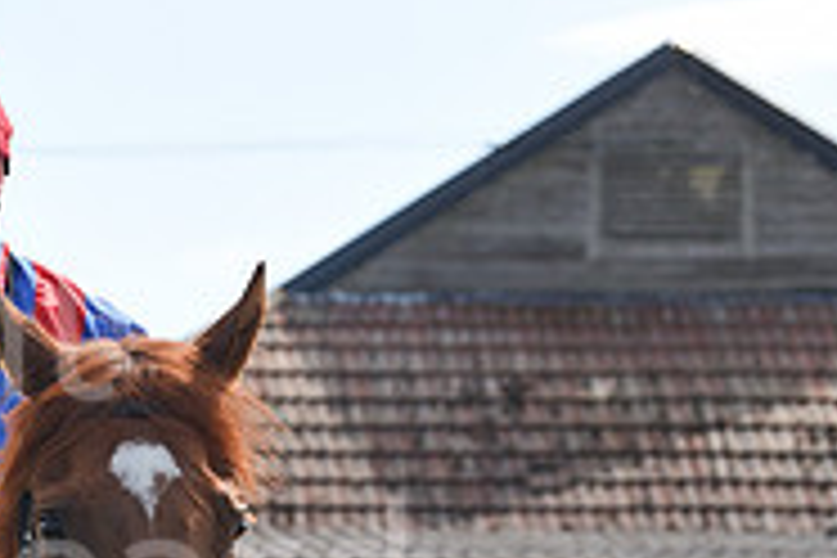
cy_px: 619
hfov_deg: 6.3
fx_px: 7602
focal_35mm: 327
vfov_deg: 4.2
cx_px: -166
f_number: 5.6
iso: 400
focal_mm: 105
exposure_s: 1/1600
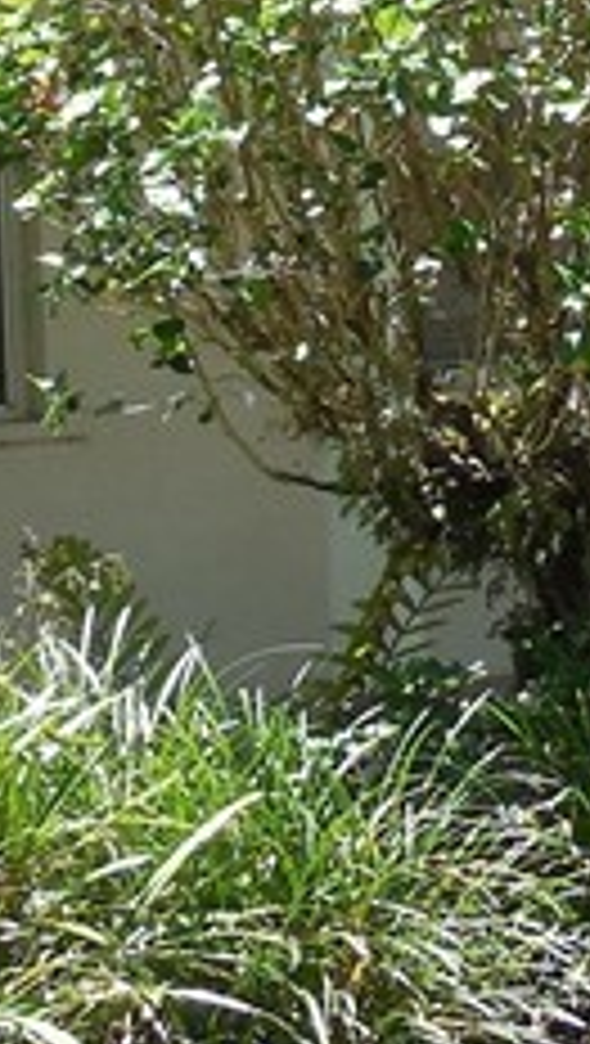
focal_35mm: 192
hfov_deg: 6.3
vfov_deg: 10.9
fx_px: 5324
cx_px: 721
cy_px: -356
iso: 125
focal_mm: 7.1
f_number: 3.6
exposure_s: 1/320
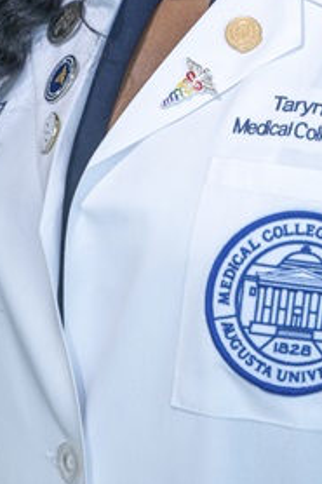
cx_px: 289
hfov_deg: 2.7
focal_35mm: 518
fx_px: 6958
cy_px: -145
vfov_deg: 4.0
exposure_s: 1/400
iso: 400
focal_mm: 190
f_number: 3.2
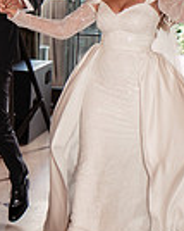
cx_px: 115
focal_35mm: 110
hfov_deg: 14.0
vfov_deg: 17.1
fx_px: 750
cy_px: 7
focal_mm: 35
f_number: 3.5
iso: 1250
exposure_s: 1/250
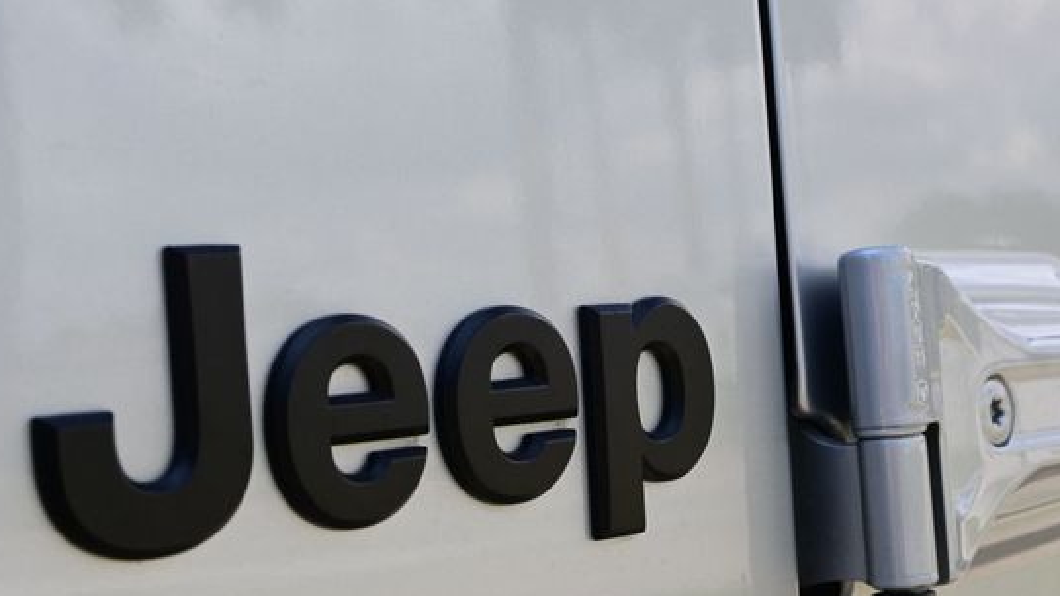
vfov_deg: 19.1
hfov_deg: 33.3
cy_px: 317
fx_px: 1771
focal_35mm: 63
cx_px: 598
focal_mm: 34
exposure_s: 1/200
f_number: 7.1
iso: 100
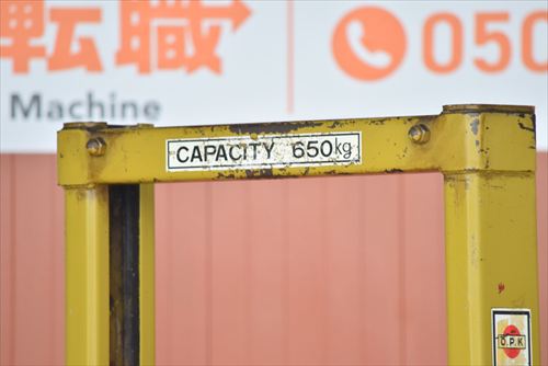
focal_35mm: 450
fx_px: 6854
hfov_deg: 4.6
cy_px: 183
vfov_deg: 3.1
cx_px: 274
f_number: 6.3
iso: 1250
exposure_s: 1/160
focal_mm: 300
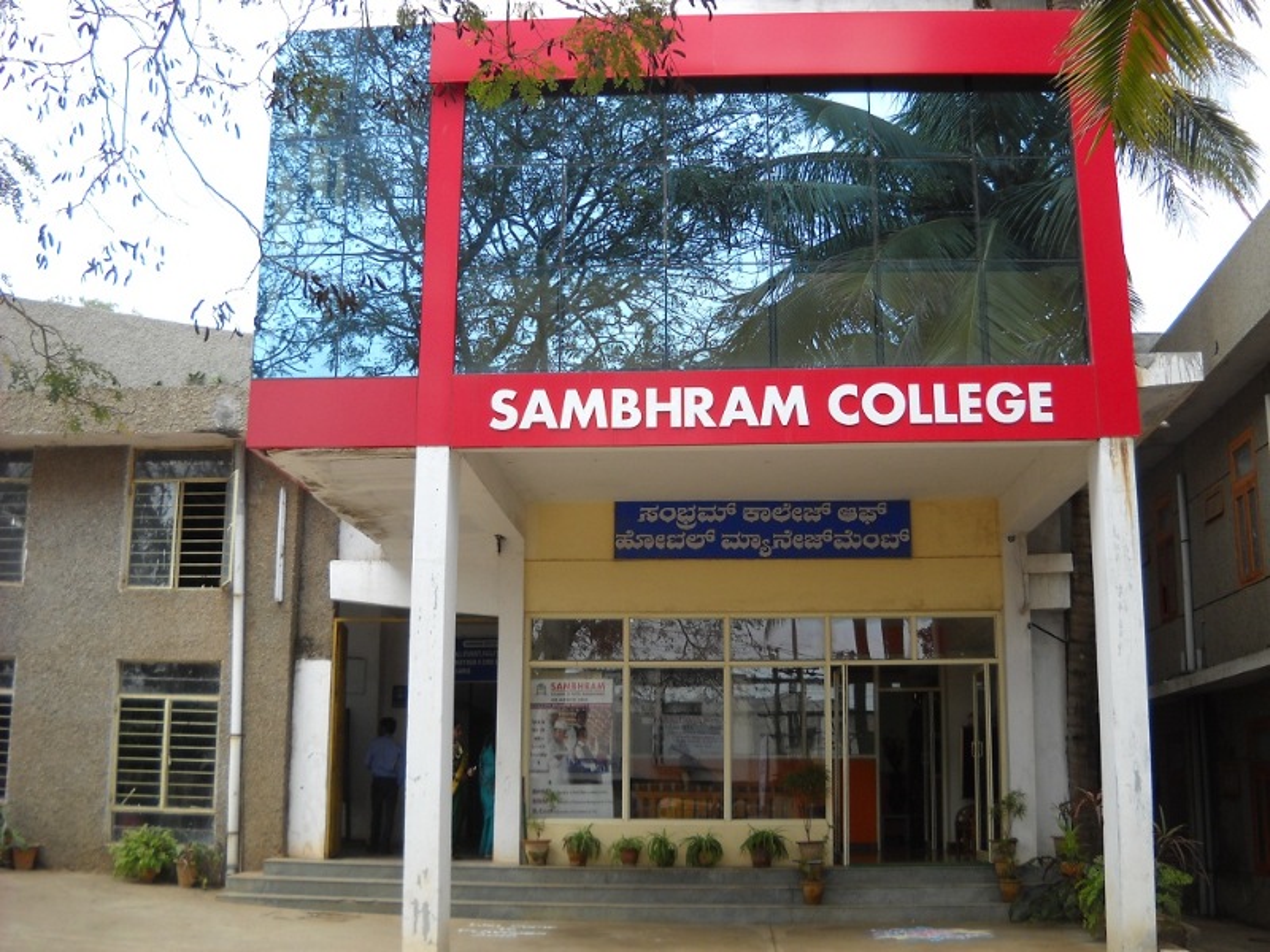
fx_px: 1504
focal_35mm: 41
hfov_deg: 45.8
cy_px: 476
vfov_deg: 35.1
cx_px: 635
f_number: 3.1
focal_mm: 6.72
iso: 64
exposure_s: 1/209
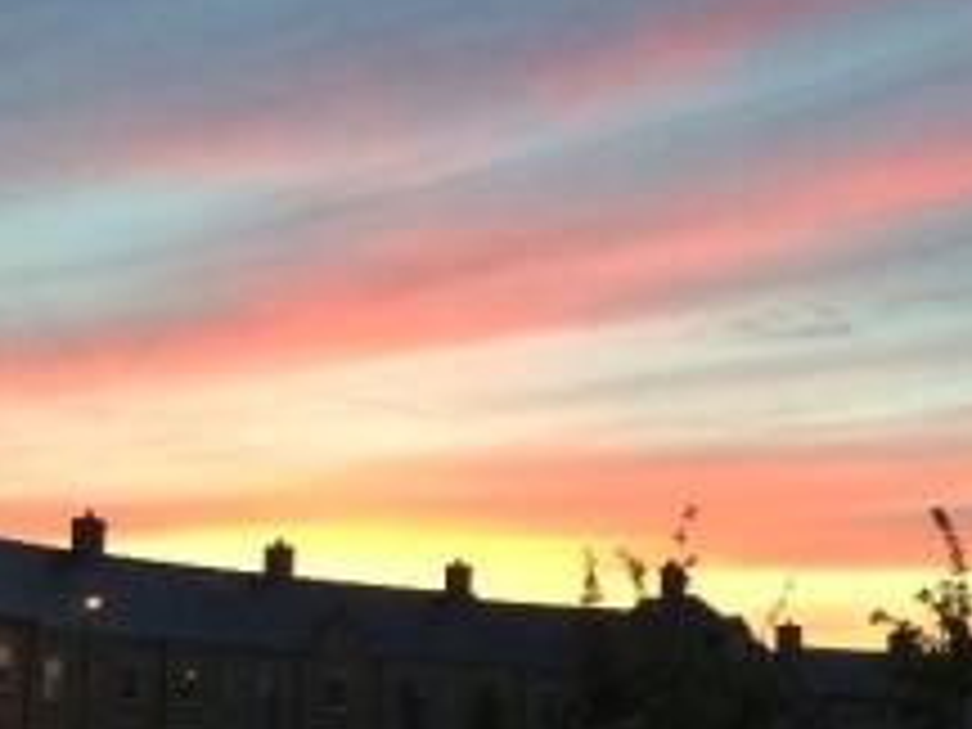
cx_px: 722
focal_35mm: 81
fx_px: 2274
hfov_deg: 23.9
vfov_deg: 18.2
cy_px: 421
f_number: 2.2
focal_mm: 4.12
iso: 40
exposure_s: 1/30
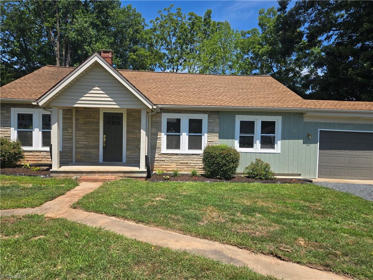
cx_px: 186
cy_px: 140
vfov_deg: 58.9
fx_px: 248
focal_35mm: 23
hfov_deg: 73.9
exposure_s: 1/1746
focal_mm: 5.4
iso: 25
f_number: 1.8
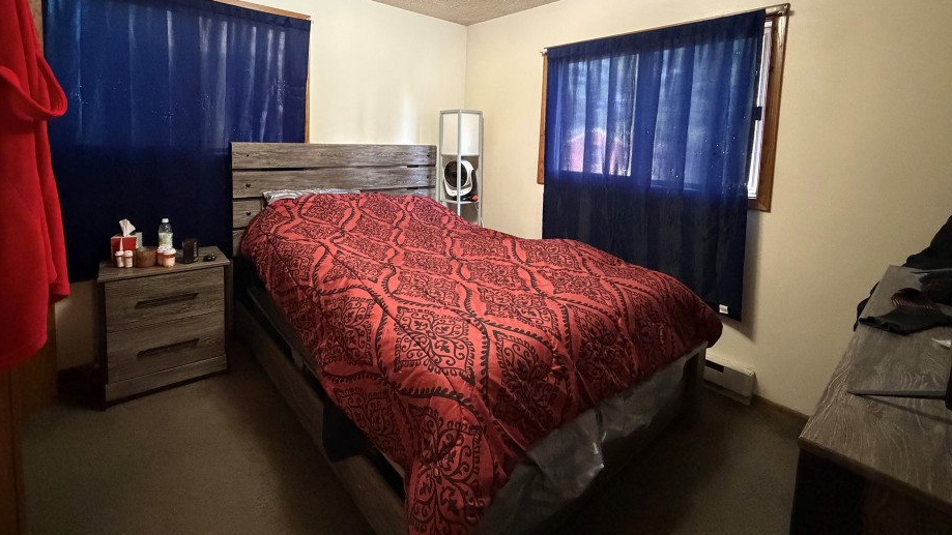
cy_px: 175
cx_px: 451
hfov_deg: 95.8
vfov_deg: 62.2
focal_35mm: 17
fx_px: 429
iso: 1250
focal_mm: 2.22
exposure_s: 1/60
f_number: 2.2
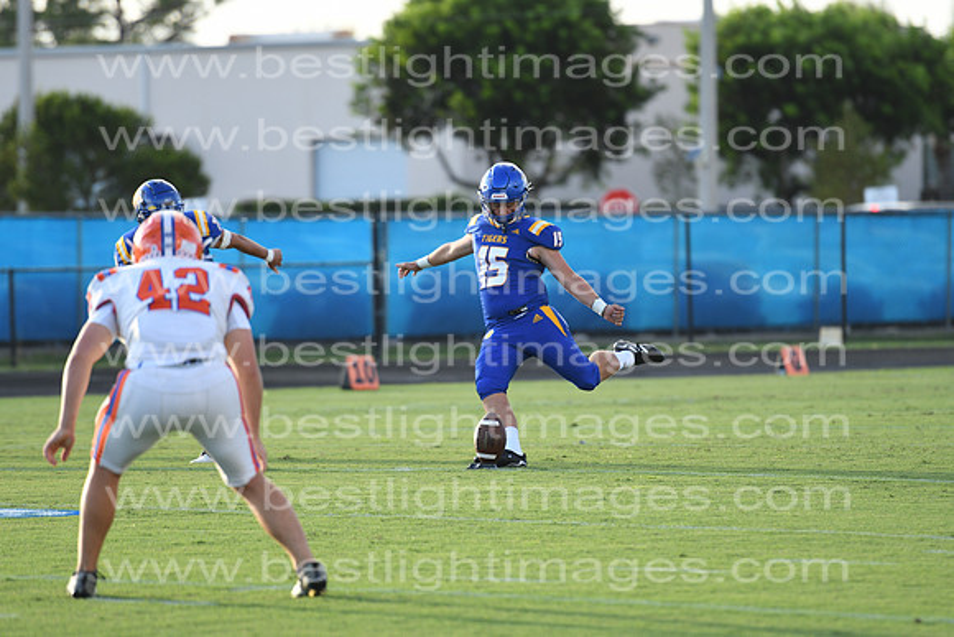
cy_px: 318
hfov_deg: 6.9
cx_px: 477
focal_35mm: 300
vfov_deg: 4.6
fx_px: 7951
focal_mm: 200
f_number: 4
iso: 200
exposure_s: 1/640
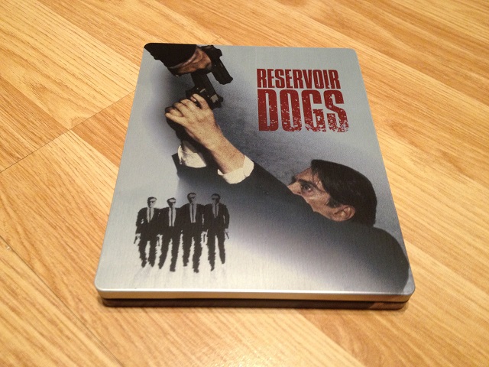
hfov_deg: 52.6
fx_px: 494
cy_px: 184
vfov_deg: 40.7
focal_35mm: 35
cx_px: 244
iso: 200
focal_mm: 4.28
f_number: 2.4
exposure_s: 1/20
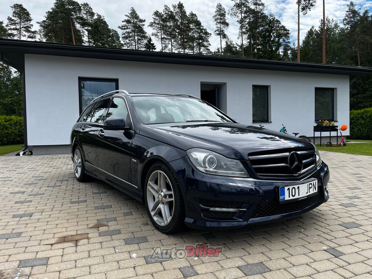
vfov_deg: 53.1
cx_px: 186
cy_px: 140
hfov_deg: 67.3
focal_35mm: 26
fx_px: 279
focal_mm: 5.1
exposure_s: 1/2024
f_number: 1.6
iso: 50
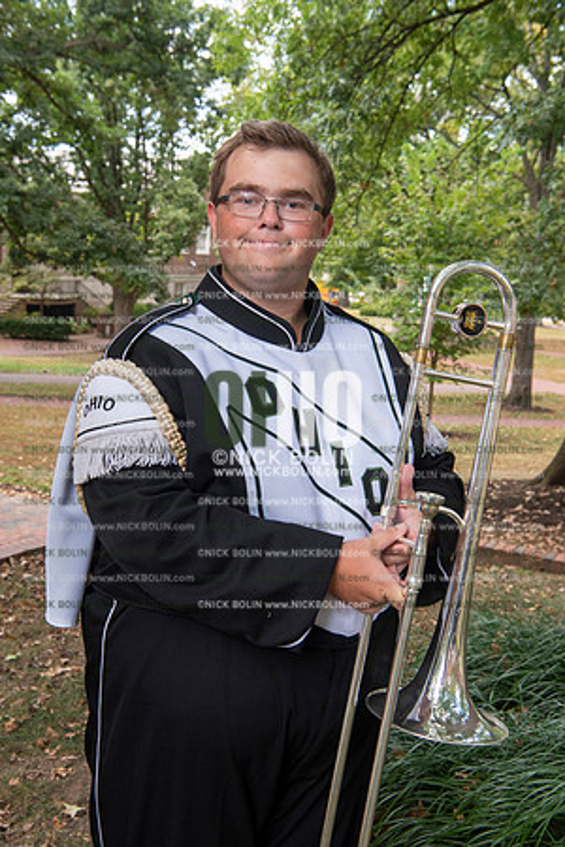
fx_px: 1059
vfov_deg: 43.6
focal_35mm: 45
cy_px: 424
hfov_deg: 29.9
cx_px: 282
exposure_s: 1/100
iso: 500
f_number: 8
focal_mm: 45
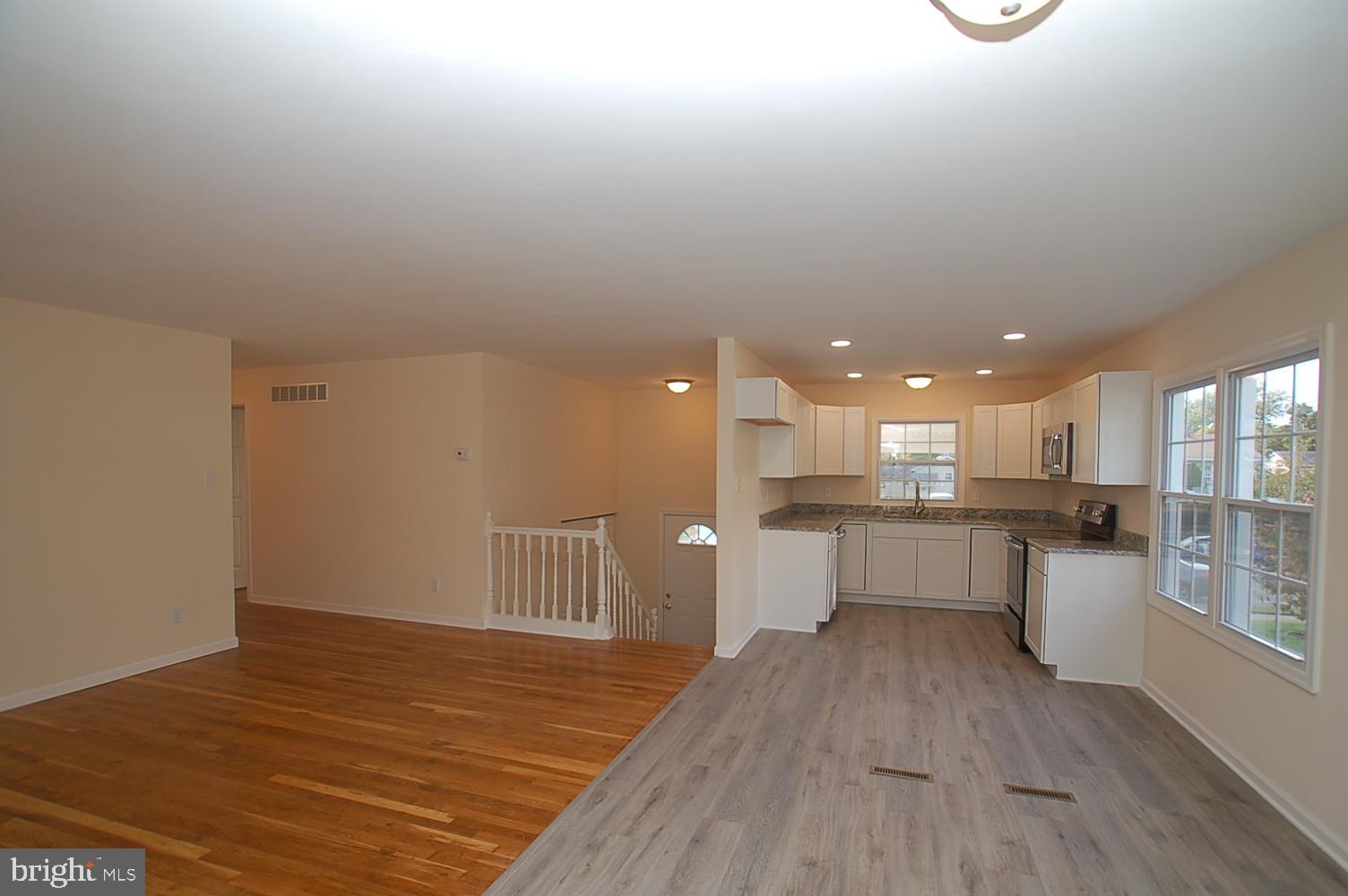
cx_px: 674
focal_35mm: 16
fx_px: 617
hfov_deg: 95.0
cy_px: 448
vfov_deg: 72.0
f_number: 4.5
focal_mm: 11
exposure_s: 1/60
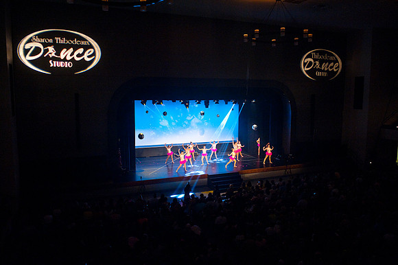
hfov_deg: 65.5
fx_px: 309
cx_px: 199
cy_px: 132
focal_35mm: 28
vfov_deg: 46.4
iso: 3200
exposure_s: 1/200
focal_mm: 28
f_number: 4
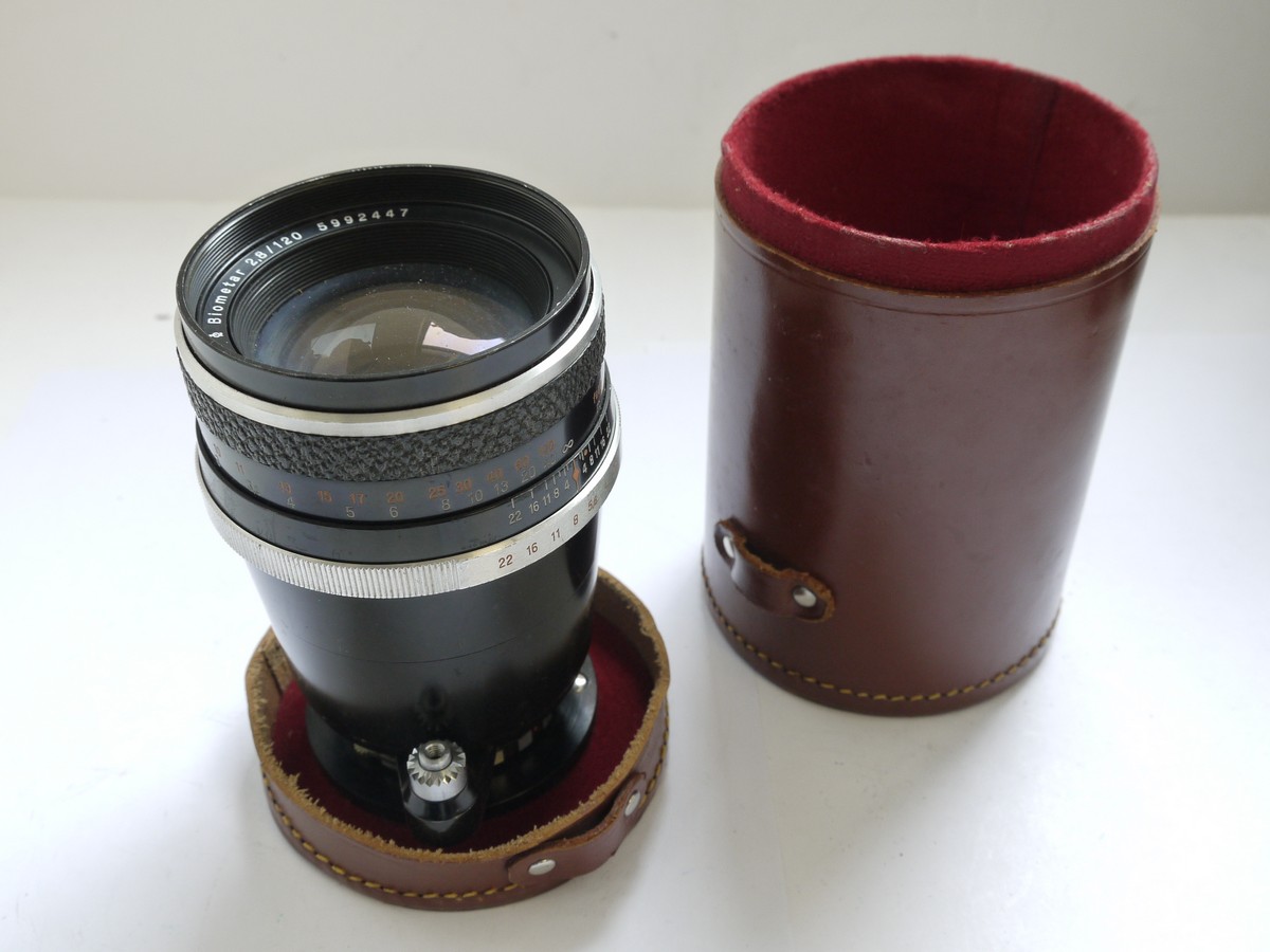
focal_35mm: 38
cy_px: 476
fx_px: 1394
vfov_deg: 37.7
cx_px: 635
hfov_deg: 49.0
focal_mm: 19
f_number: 10
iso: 400
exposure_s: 1/10
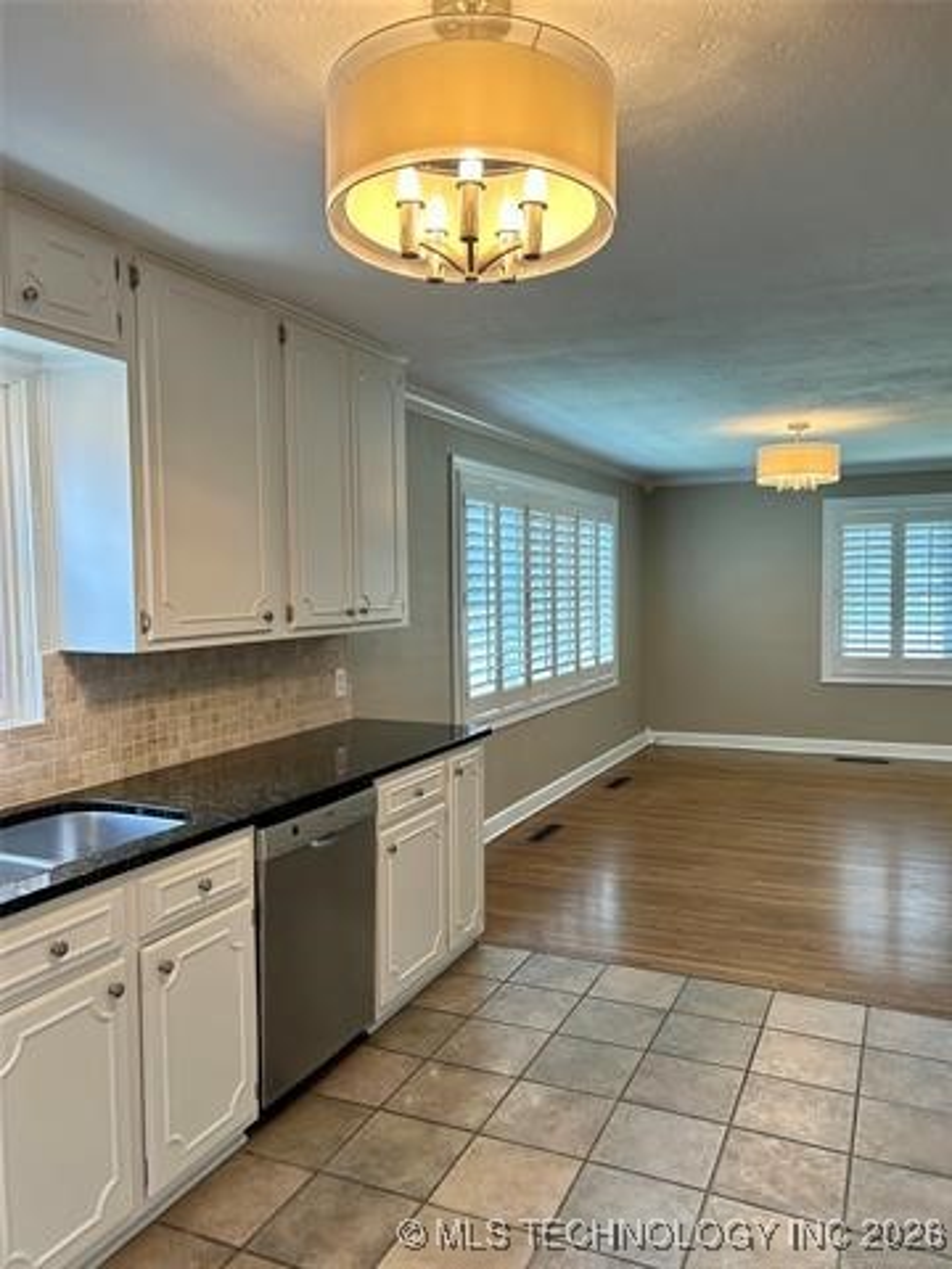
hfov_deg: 53.1
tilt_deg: -3.7
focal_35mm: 26
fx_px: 953
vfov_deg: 67.3
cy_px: 634
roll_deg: +0.7
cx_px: 476
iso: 80
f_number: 1.5
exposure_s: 1/120
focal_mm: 5.7
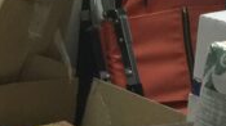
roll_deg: -0.6
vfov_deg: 6.5
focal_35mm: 185
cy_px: 104
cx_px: -209
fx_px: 1107
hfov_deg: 10.8
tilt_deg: -19.2
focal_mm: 4.15
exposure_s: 1/17
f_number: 2.2
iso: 100
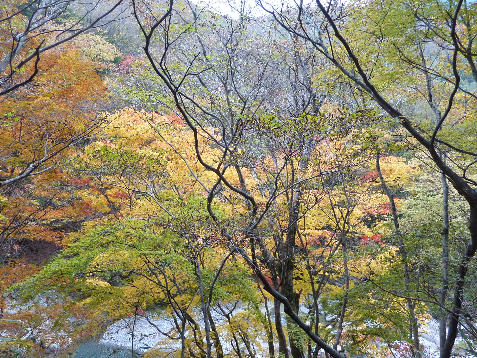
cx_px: 226
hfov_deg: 65.3
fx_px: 372
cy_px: 174
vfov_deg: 51.3
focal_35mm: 27
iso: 80
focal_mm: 4.1
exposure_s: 1/40
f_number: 3.3
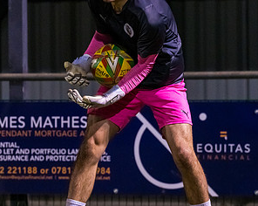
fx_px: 2738
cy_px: 138
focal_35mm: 359
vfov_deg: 4.3
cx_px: 56
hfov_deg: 5.4
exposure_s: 1/640
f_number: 2.8
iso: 2000
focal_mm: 135
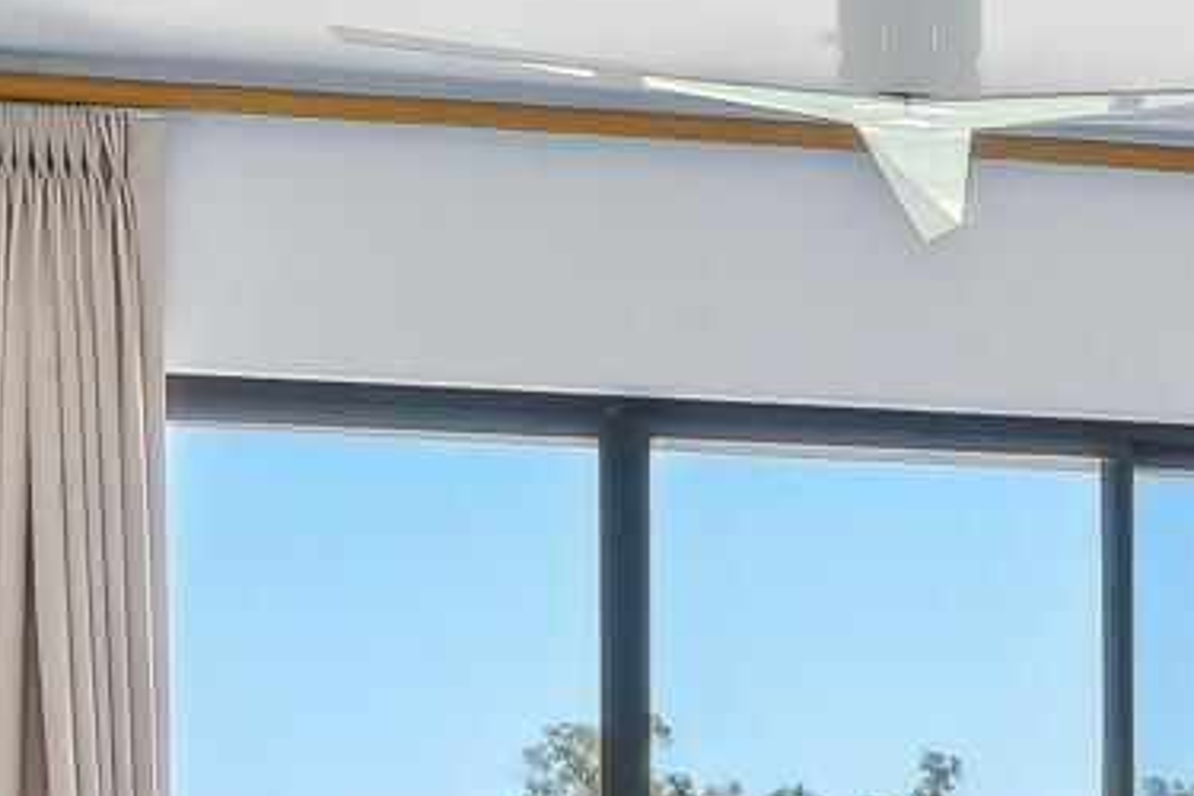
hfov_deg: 14.4
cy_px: 1114
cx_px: 2318
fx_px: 3980
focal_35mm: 120
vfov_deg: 11.1
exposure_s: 1/50
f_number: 8
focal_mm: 15
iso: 250
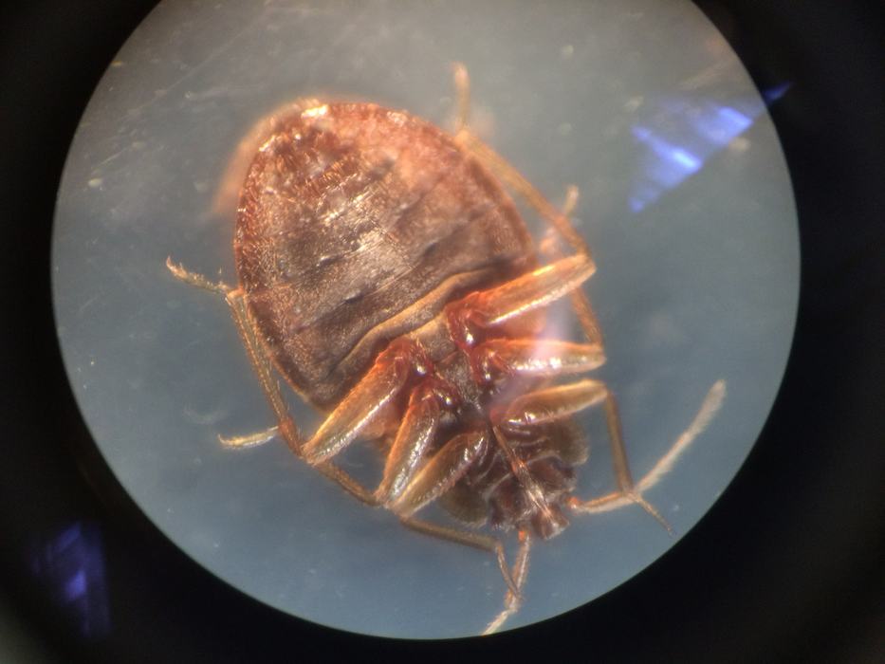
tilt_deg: -41.8
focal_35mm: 29
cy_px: 332
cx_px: 442
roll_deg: +38.3
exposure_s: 1/30
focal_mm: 4.15
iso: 125
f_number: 2.2
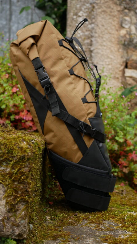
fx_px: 284
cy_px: 121
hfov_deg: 27.1
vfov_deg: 46.4
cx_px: 73
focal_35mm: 44
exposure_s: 1/640
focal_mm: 20
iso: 400
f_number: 2.5
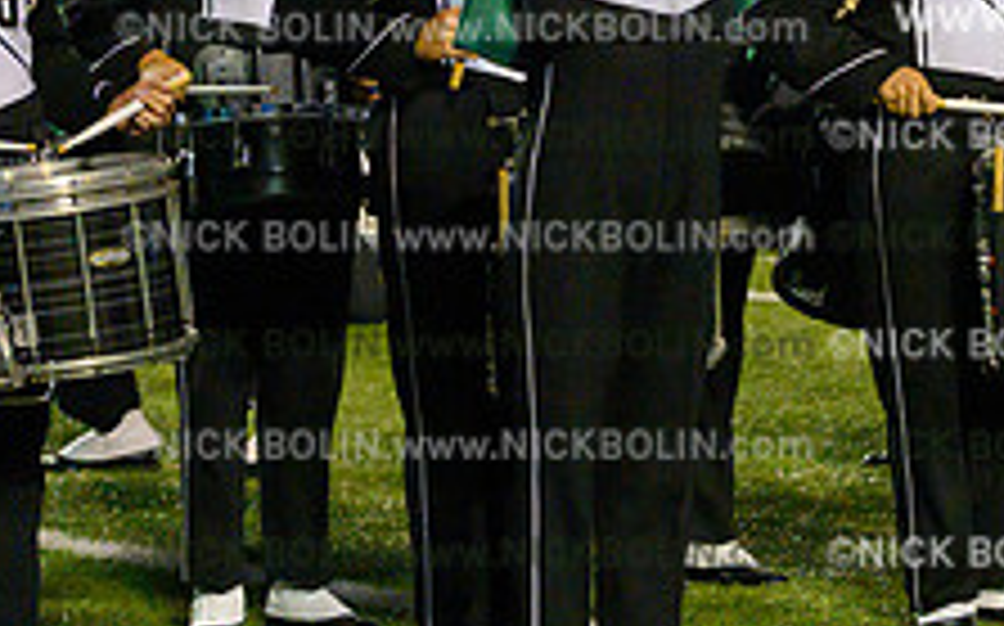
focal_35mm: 244
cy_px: -178
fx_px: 6671
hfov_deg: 8.5
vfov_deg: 5.3
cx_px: 1171
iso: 10000
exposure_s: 1/1600
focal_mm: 92
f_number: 4
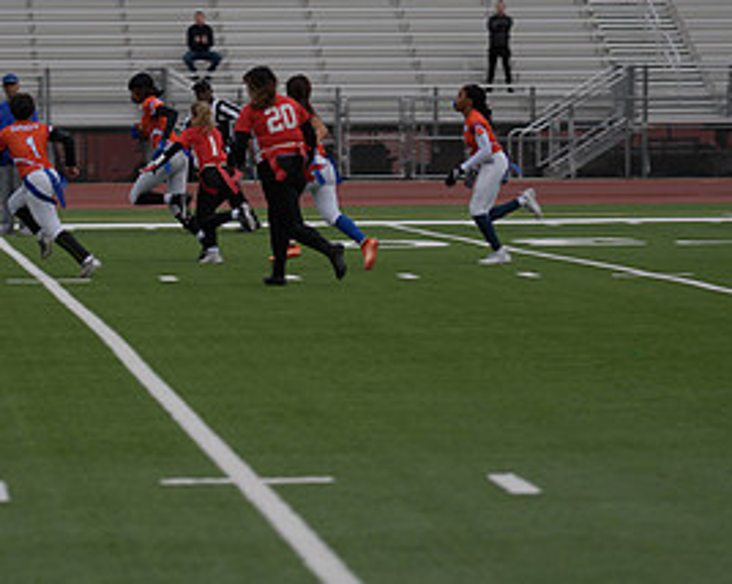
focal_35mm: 193
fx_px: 4178
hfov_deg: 10.0
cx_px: 246
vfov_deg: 8.0
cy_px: 100
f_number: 2.8
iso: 64
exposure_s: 1/200
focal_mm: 95
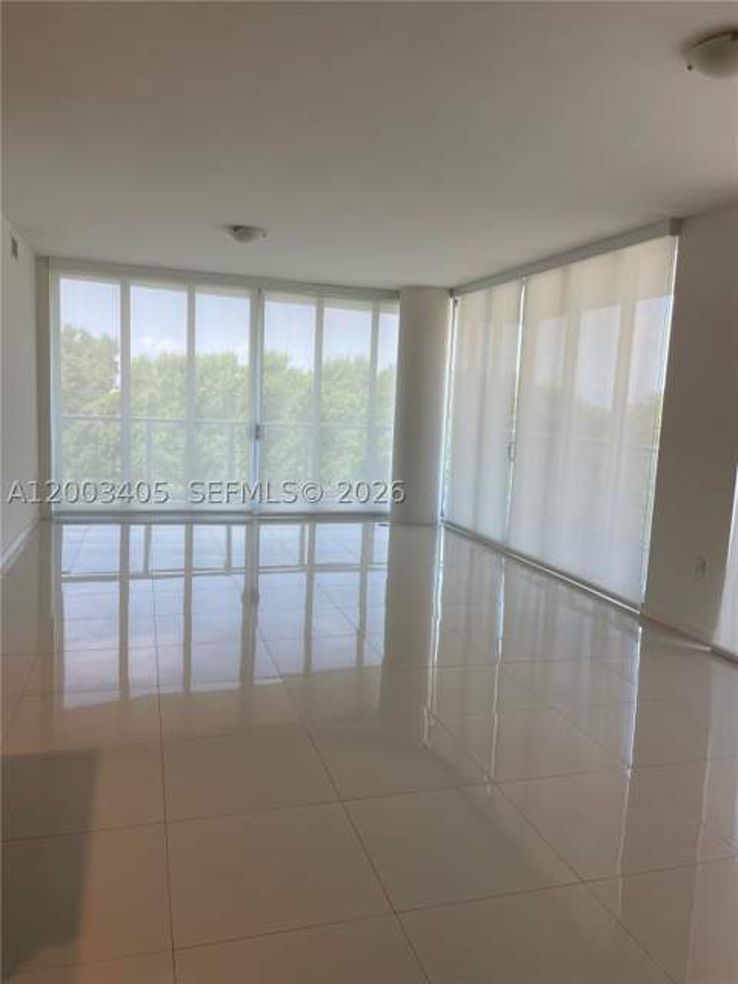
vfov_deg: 67.3
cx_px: 369
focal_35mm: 26
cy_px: 492
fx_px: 739
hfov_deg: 53.1
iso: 32
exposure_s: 1/198
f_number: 1.6
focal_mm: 4.2
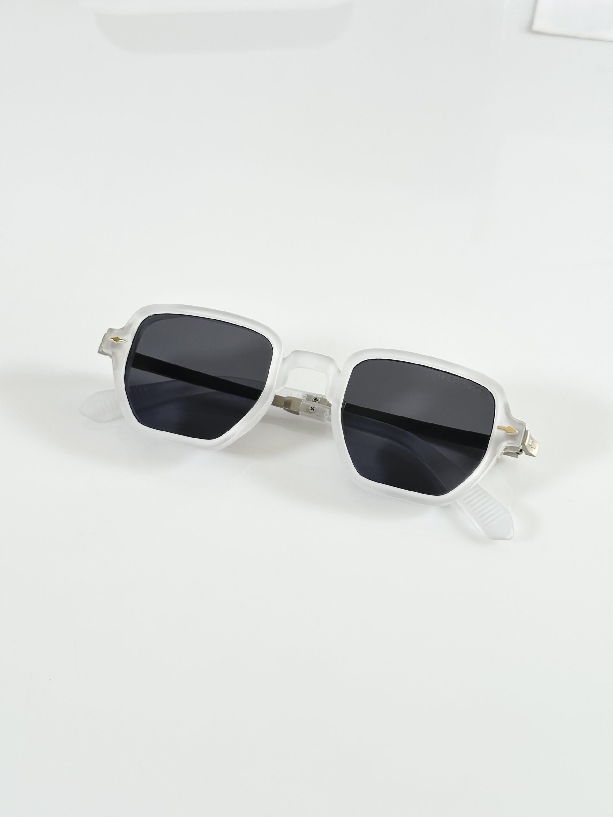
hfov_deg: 30.3
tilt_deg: -46.8
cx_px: 306
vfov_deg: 39.7
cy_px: 408
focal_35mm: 48
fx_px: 1133
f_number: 1.78
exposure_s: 1/121
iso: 64
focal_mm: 6.86
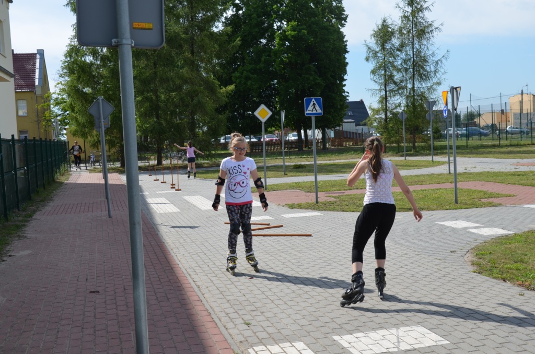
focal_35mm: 45
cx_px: 268
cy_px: 177
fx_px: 667
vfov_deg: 29.7
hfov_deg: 43.7
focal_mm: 30
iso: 110
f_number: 8
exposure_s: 1/250
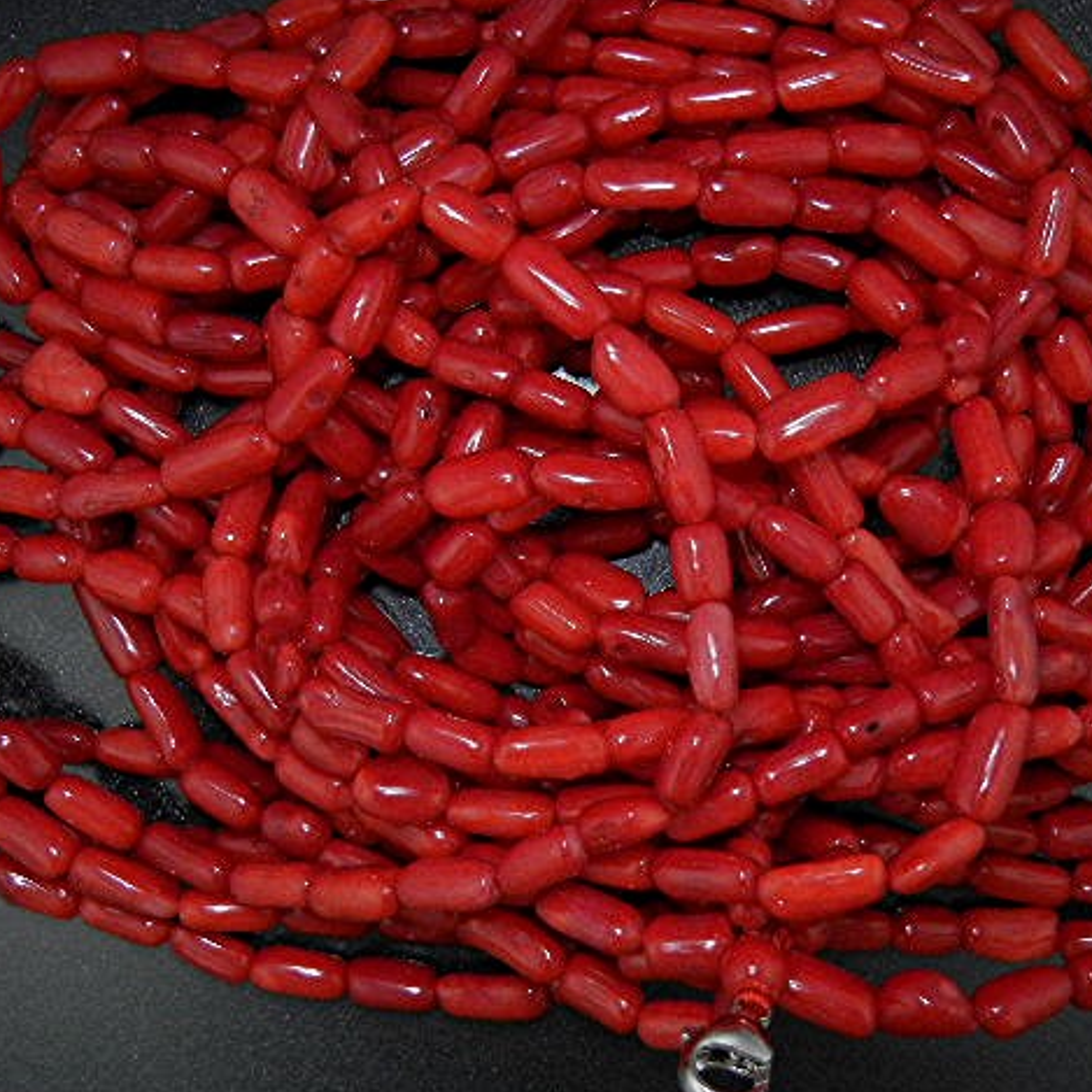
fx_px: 1677
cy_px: 540
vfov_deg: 36.1
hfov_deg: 36.0
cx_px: 603
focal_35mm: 47
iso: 800
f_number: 7.4
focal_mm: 7.1
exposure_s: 1/30
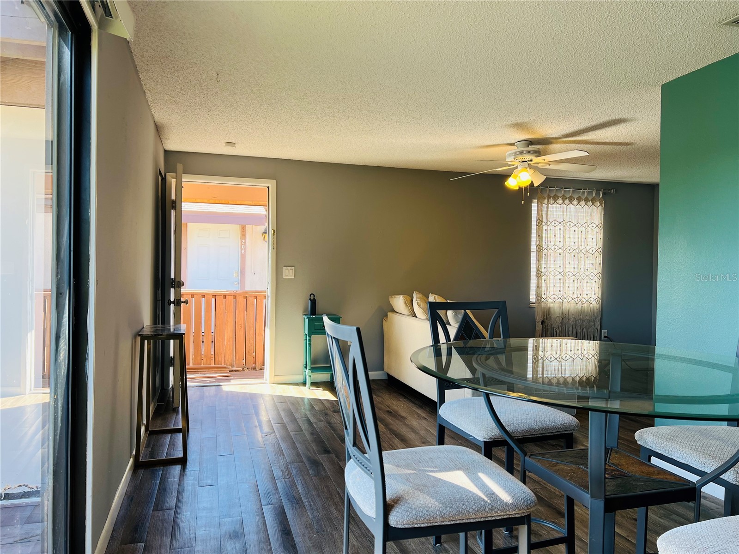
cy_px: 277
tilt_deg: -0.5
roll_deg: -1.0
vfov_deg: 53.1
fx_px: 555
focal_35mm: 26
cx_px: 370
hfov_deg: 67.3
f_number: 1.5
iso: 50
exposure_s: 1/163
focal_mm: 5.7
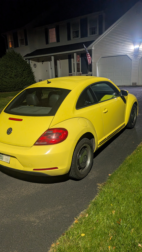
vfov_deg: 69.8
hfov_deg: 42.9
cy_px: 130
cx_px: 72
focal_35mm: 27
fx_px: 181
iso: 63
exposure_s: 1/99.2
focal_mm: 4.53
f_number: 1.7
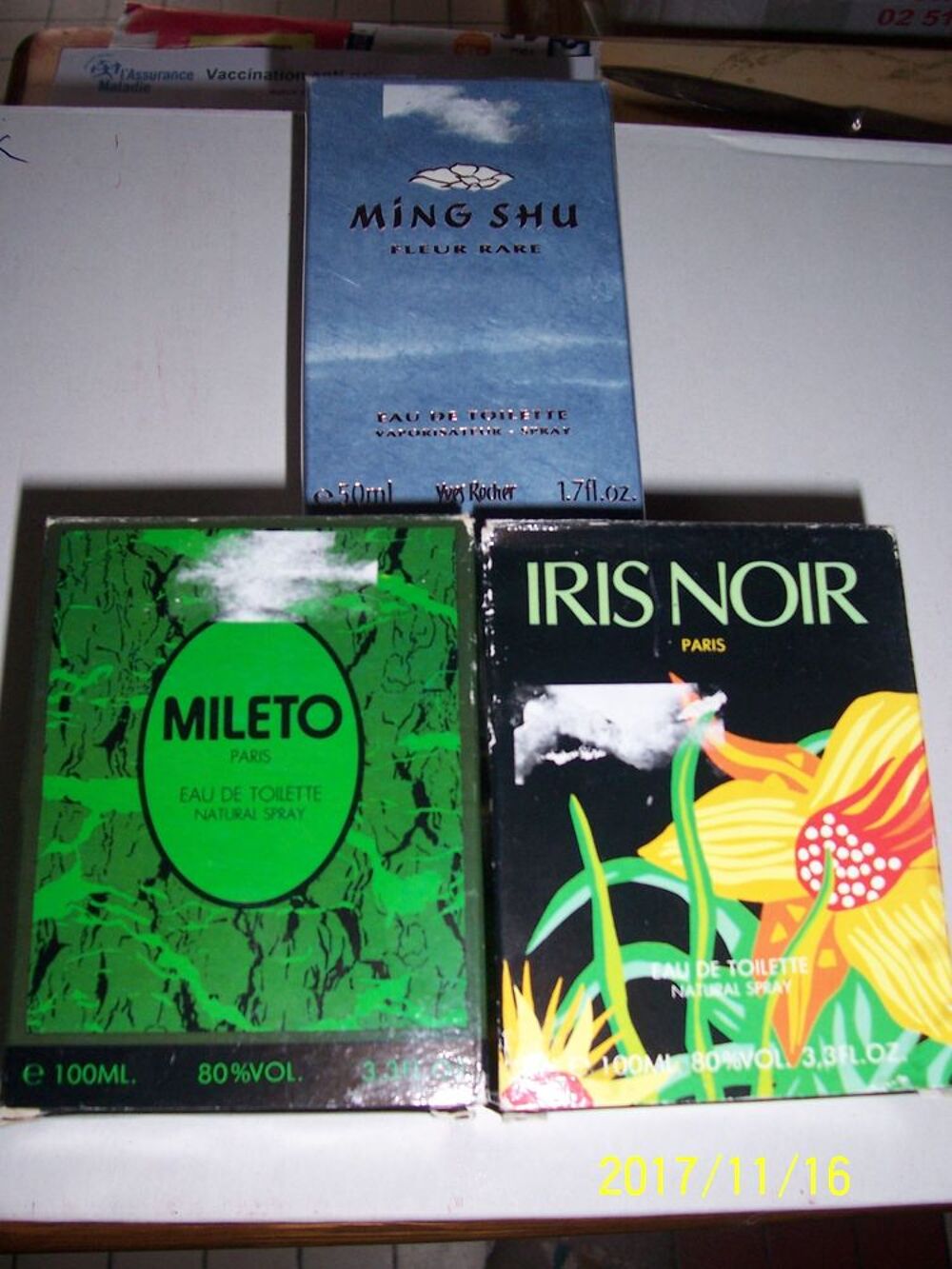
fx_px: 1247
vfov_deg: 54.0
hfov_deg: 41.8
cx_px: 476
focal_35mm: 34
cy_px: 634
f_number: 2.7
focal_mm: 5.6
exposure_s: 1/60
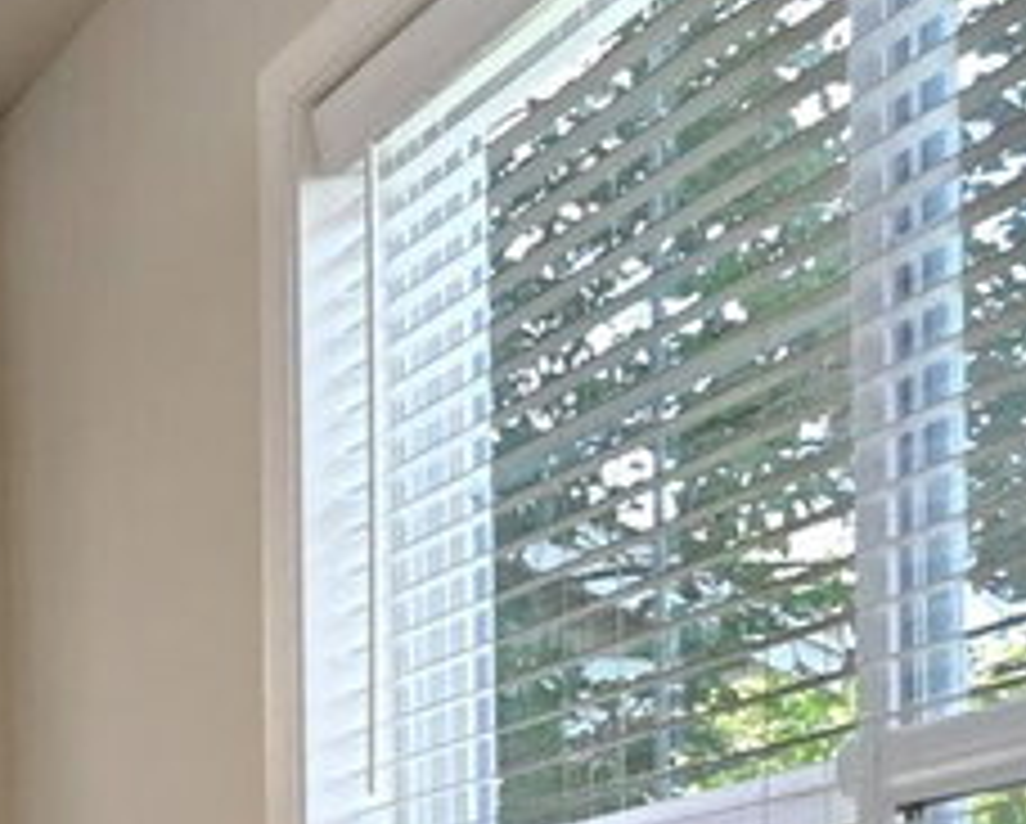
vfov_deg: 18.6
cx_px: -972
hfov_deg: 18.2
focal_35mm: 74
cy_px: 1193
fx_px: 2250
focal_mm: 10
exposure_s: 1/20
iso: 3200
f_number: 11
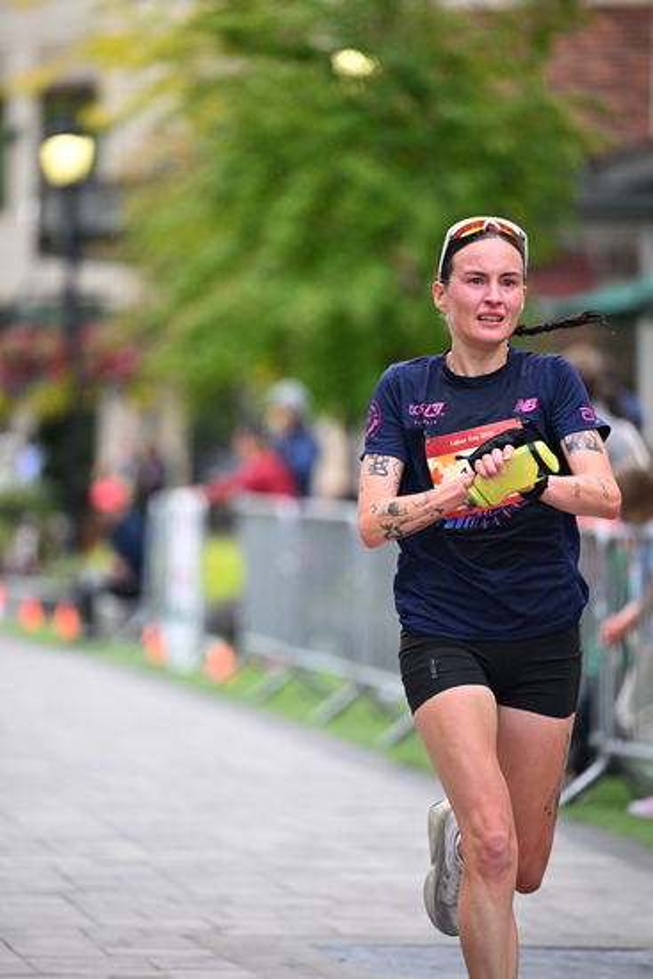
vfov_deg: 10.3
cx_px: 326
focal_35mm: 200
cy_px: 490
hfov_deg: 6.9
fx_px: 5438
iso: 1250
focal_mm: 200
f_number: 2.8
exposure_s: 1/1600
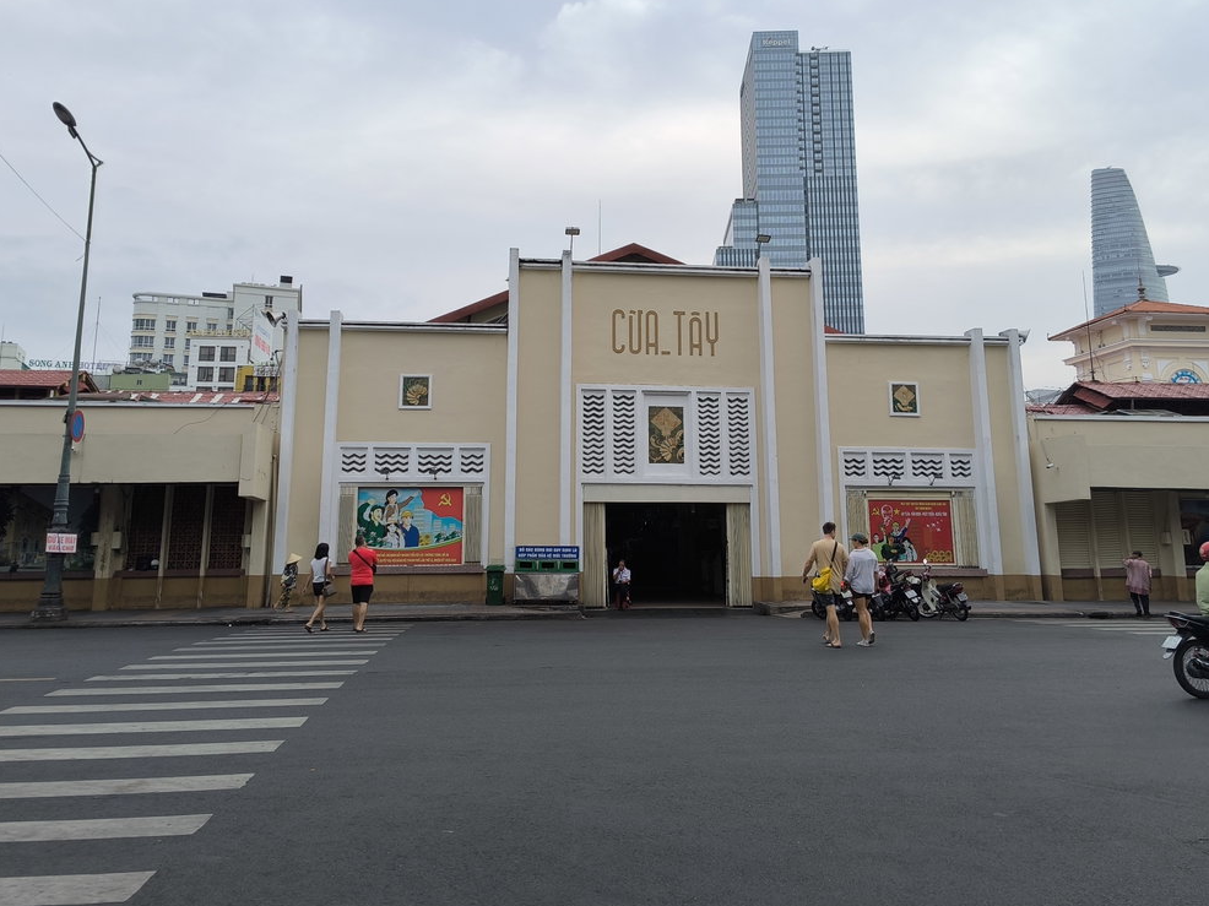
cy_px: 368
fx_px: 978
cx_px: 593
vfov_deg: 49.5
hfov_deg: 63.5
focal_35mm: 28
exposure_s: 1/696
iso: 80
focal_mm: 5.35
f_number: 1.77
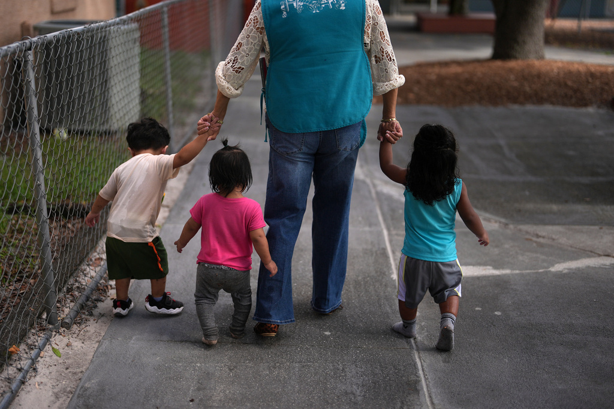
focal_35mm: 50
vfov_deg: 27.0
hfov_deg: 39.6
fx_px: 852
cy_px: 204
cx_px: 307
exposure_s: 1/6400
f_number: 1.2
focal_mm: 50
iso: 250
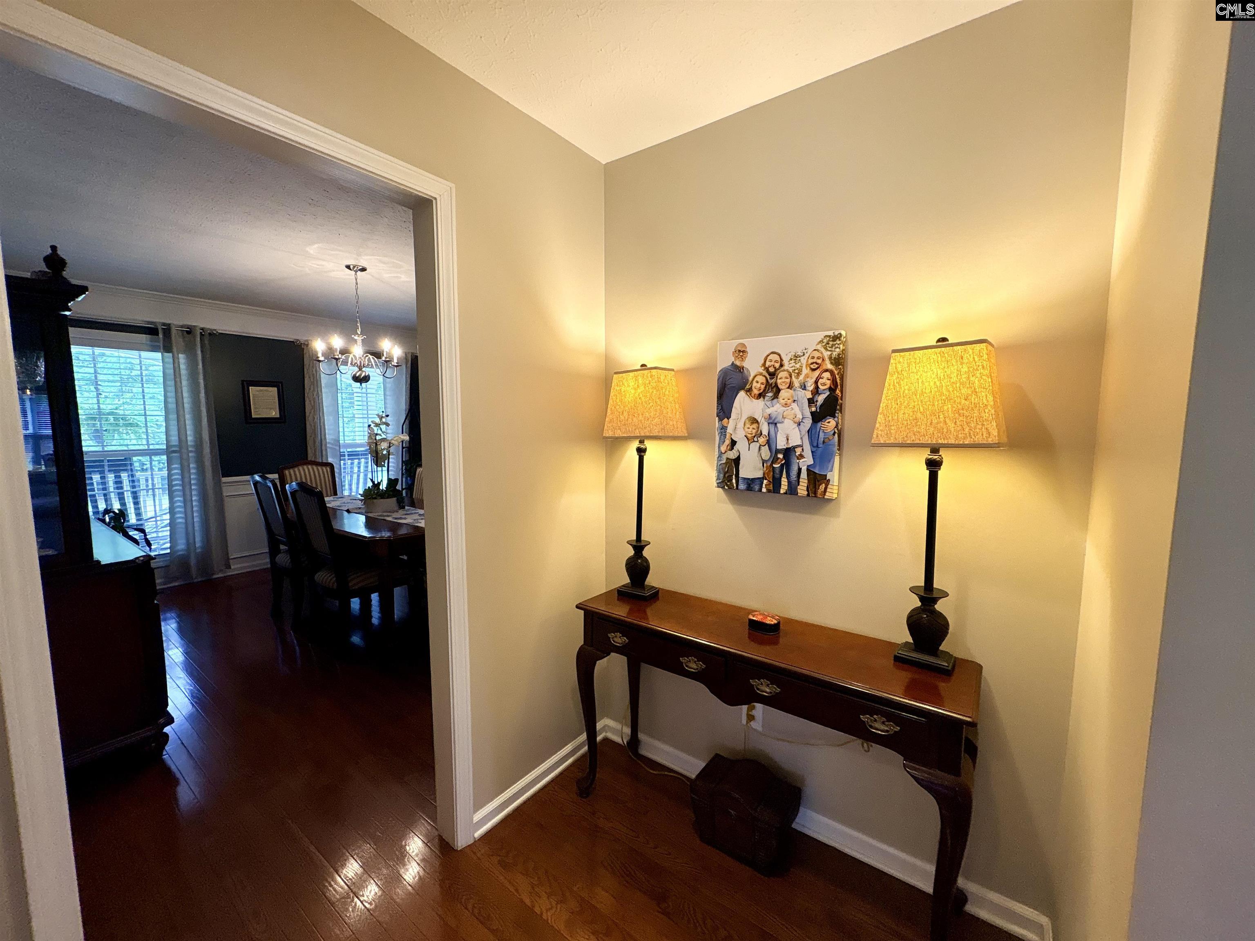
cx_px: 628
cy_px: 470
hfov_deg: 102.1
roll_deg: +0.9
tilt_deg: -3.1
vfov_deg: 85.7
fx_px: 508
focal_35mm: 14
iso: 125
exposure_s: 1/60
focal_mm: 2.22
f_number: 2.2
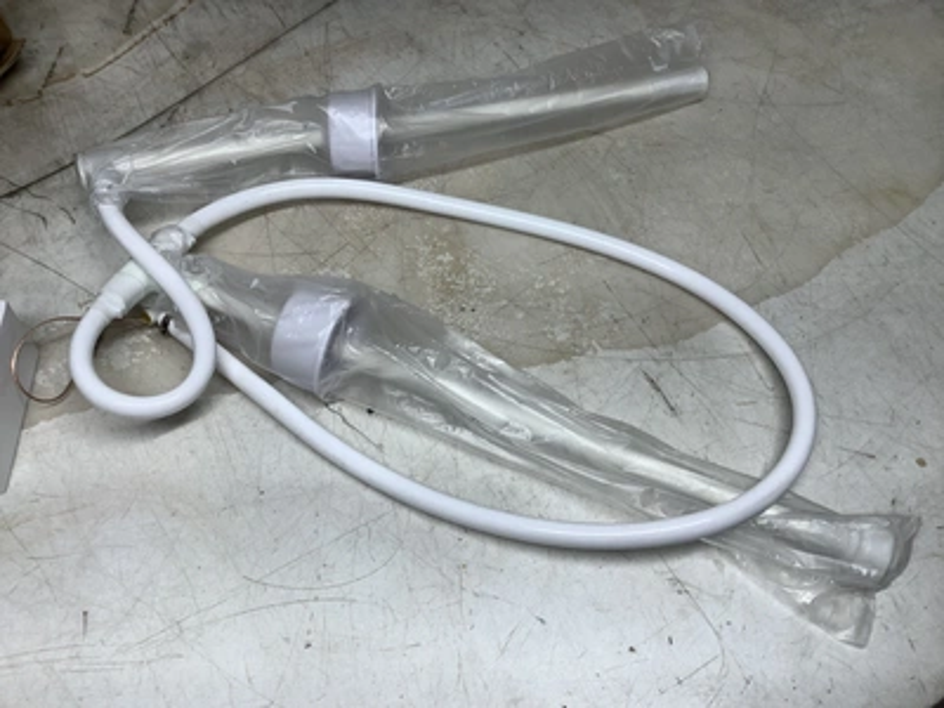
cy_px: 354
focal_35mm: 31
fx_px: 845
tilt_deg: -55.4
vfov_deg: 45.4
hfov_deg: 58.4
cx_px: 472
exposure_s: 1/130
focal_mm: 3.3
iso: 25
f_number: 2.4
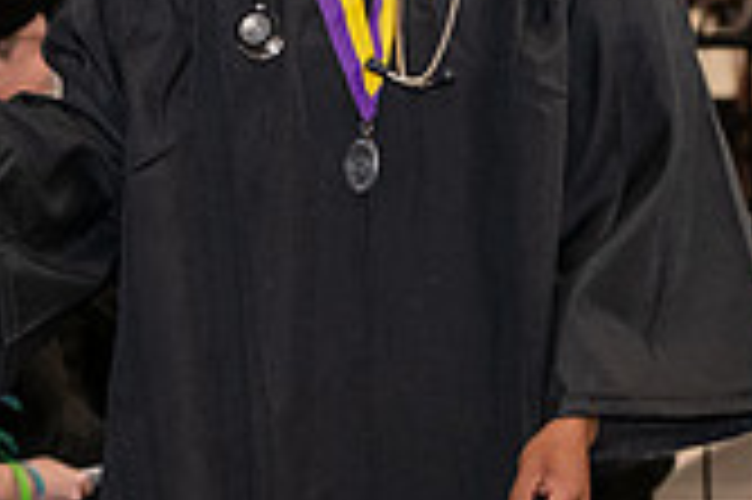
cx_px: -144
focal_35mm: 243
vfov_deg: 5.6
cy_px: 7
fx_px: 5071
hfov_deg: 8.4
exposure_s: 1/200
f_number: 5
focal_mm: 70
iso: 2500
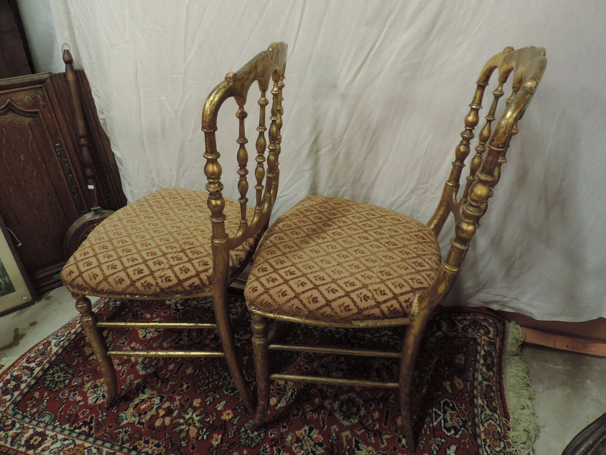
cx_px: 303
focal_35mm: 24
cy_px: 228
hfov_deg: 71.6
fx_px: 420
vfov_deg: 56.8
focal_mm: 4.3
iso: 400
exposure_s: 1/15
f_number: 3
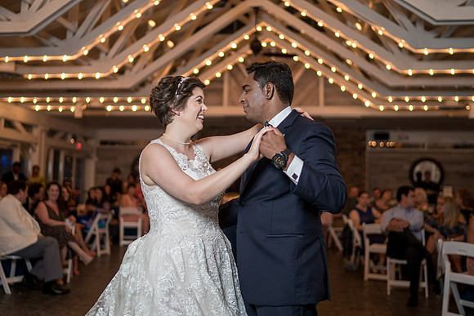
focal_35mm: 42
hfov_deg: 45.9
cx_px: 218
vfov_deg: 31.5
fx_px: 559
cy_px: 130
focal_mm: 35
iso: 200
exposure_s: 1/200
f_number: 1.4
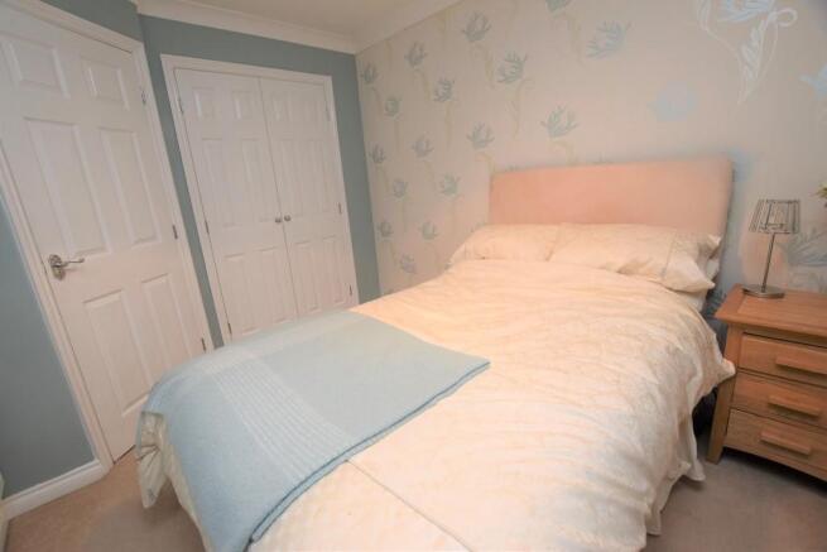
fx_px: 345
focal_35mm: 15
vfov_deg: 77.4
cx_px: 414
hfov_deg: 100.4
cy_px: 276
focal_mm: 10
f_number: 5
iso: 800
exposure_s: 1/100
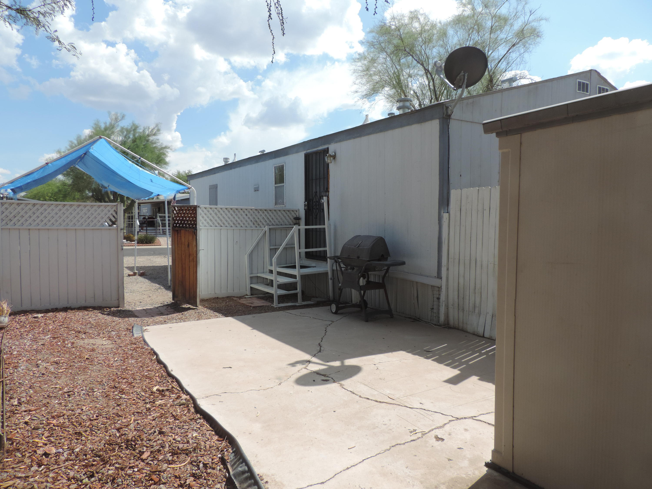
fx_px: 452
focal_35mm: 24
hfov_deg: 71.6
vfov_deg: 56.8
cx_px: 326
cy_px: 244
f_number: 3
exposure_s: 1/1000
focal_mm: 4.3
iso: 80
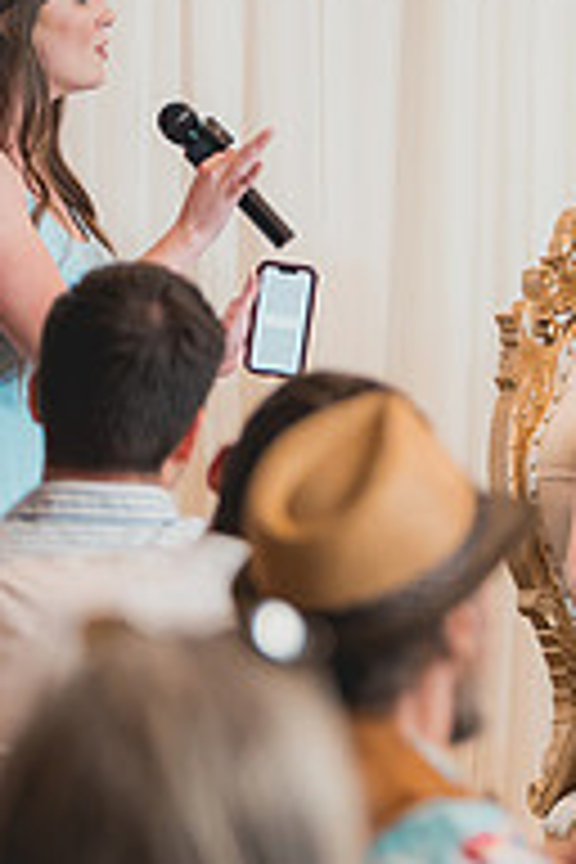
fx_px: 7031
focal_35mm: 293
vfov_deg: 7.0
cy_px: 407
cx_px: 711
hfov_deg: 4.7
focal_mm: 97
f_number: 2.8
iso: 1000
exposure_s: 1/250
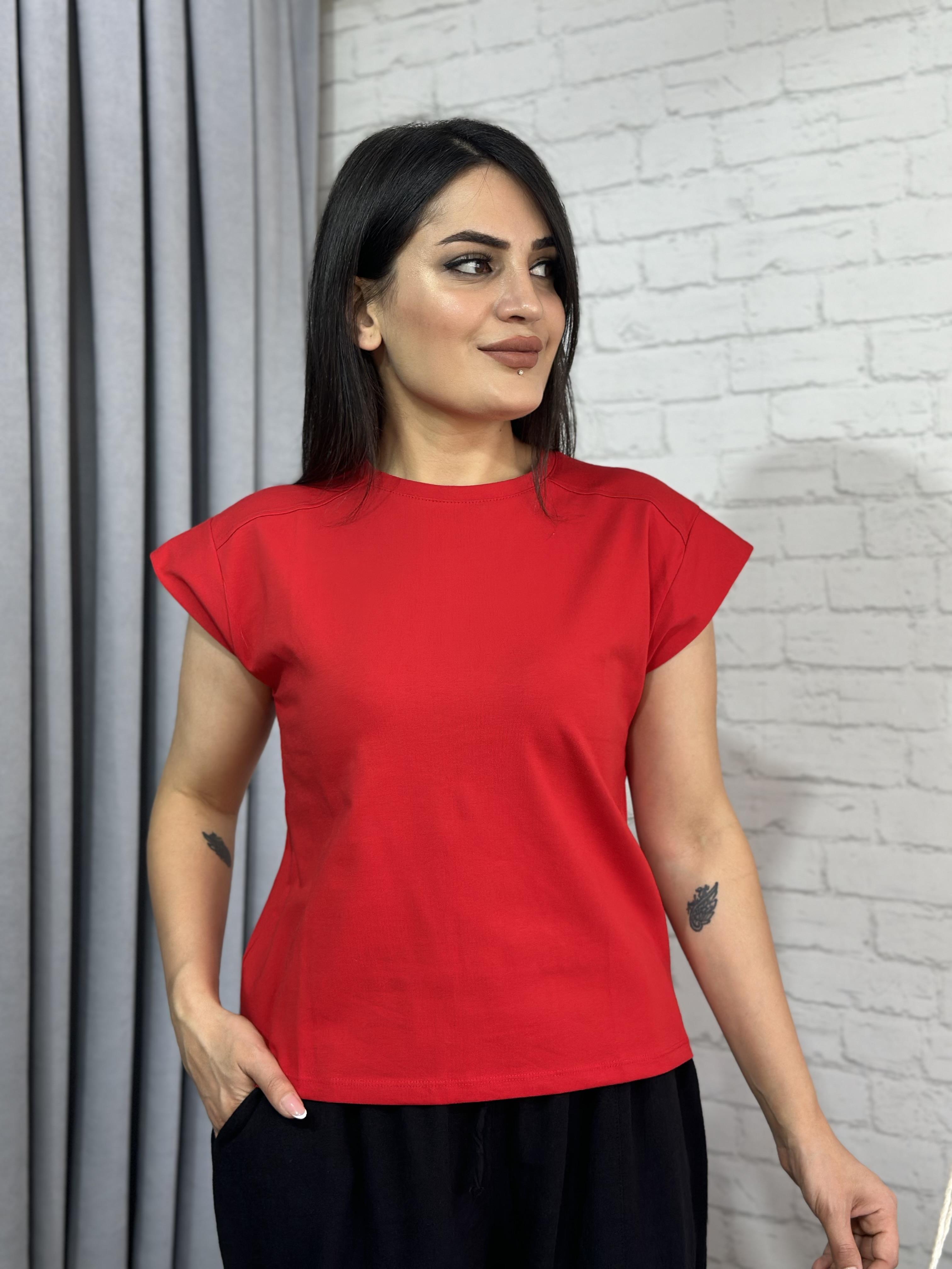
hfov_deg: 30.3
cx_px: 476
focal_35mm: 48
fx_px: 1760
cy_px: 634
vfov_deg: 39.7
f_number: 1.78
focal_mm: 6.86
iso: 80
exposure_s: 1/100
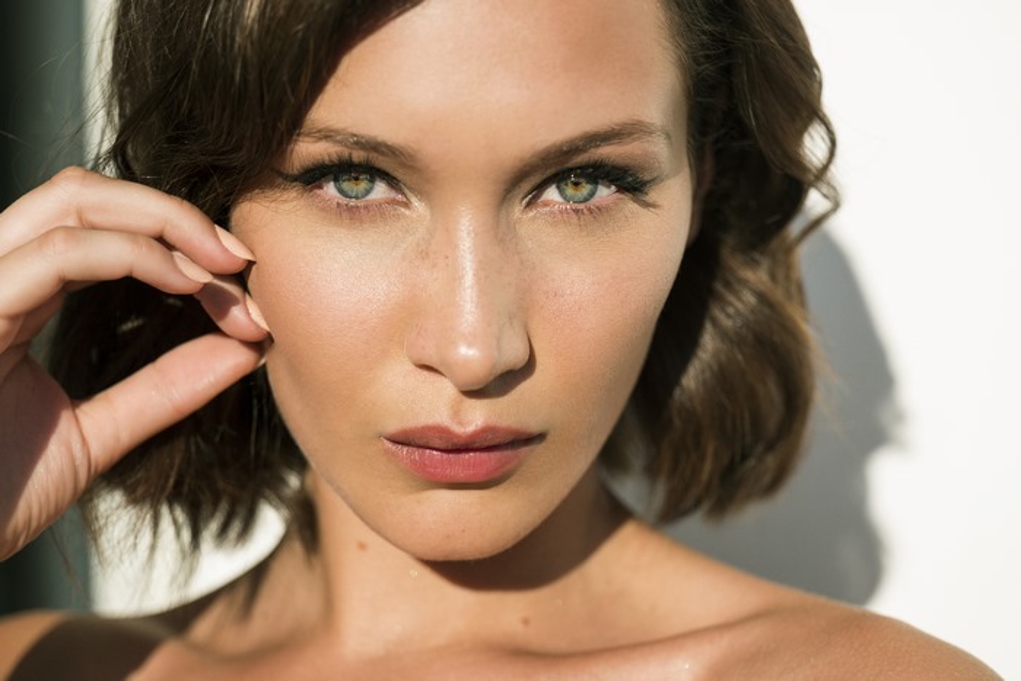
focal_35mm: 84
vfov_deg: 16.3
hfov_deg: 24.2
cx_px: 510
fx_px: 2383
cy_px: 340
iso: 400
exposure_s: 1/1250
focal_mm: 84
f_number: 4
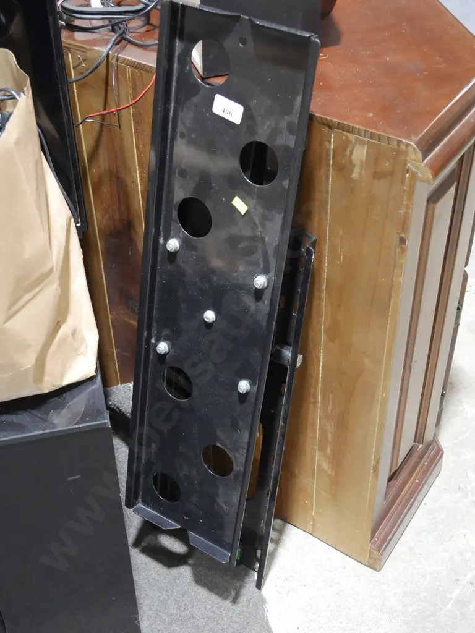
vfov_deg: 39.7
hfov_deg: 30.3
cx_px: 238
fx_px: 878
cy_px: 316
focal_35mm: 48
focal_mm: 24
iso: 2000
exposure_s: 1/60
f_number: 5.2
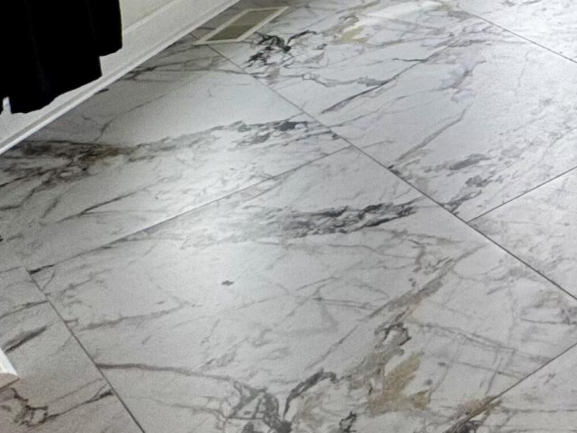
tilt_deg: -10.0
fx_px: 934
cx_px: 1089
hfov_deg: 20.7
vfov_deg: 21.6
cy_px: -228
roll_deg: -0.7
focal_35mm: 56
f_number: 2.2
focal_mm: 2.22
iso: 100
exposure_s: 1/99
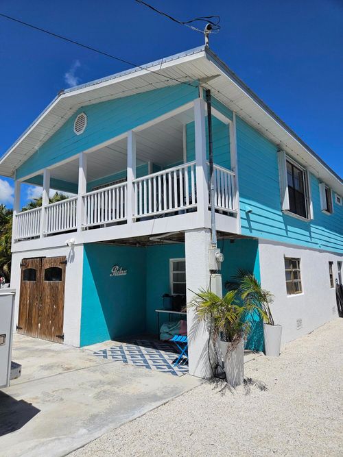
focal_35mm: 23
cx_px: 172
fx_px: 304
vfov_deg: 73.9
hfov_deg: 58.9
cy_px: 228
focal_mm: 5.4
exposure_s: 1/3924
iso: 25
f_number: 1.8
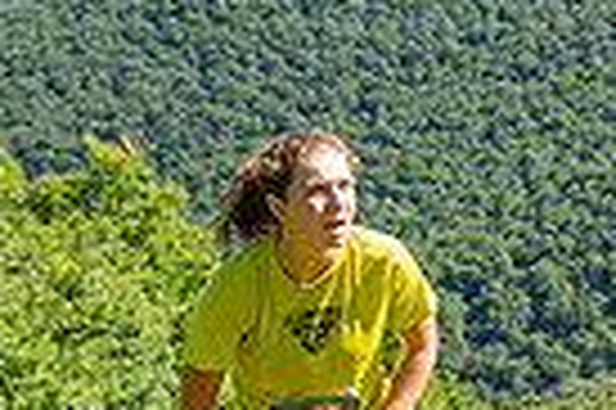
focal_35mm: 135
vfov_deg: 10.1
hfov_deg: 13.7
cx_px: 1075
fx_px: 2307
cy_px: 284
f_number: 5
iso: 100
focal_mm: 32
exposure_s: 1/320
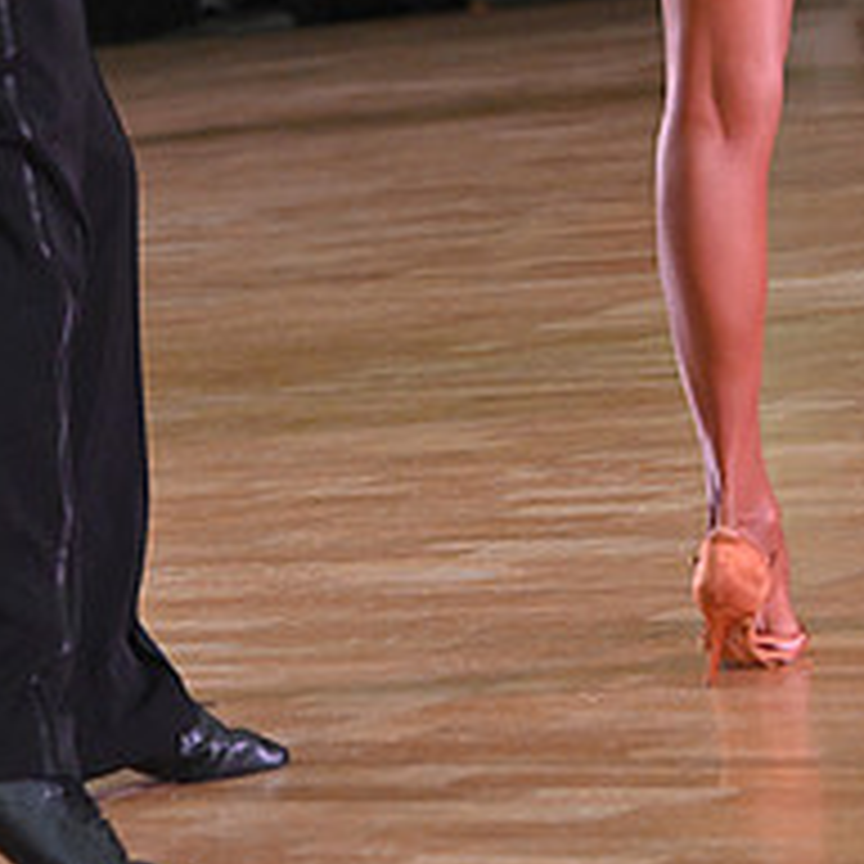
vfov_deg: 6.9
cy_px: -360
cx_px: 322
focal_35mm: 252
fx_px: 7116
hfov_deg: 6.9
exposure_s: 1/400
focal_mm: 98
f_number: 5.6
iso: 4000
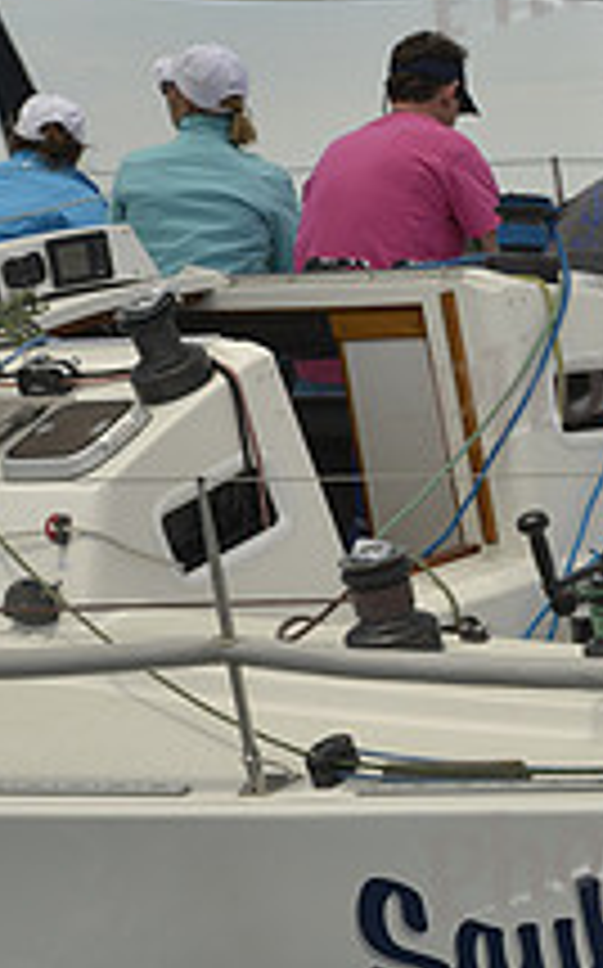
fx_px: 7245
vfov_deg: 7.6
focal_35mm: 275
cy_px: 511
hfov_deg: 4.7
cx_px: 1292
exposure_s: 1/1600
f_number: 9
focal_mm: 100
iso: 280
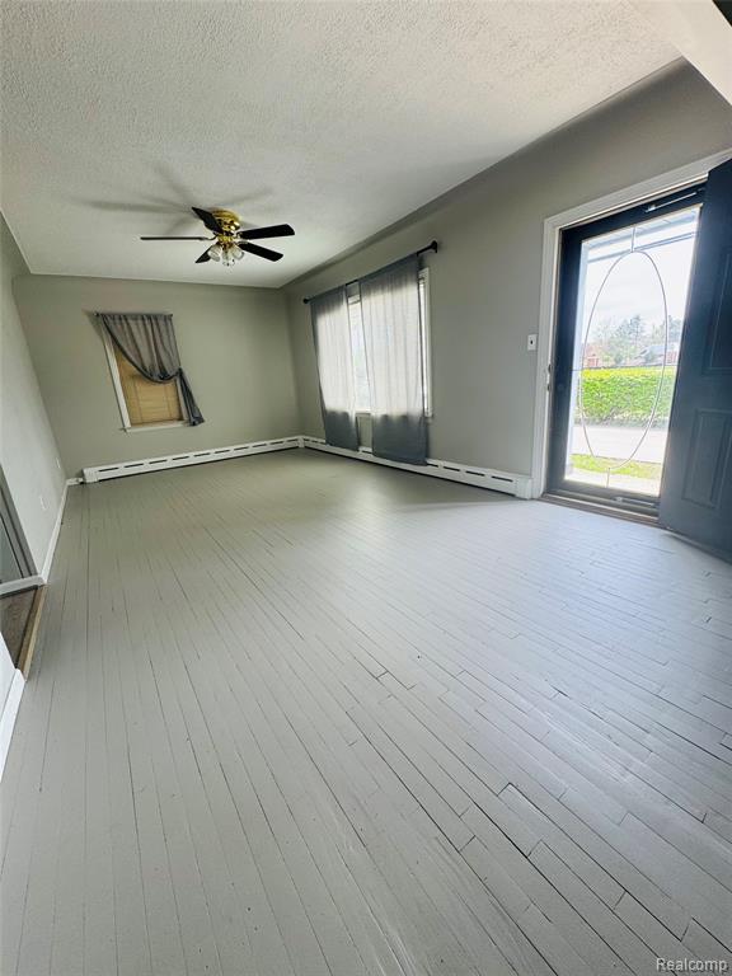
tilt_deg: -16.0
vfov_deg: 102.1
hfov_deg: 85.7
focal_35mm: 14
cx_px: 366
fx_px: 395
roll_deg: +4.7
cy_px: 488
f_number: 2.2
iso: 64
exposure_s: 1/99
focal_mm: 2.22
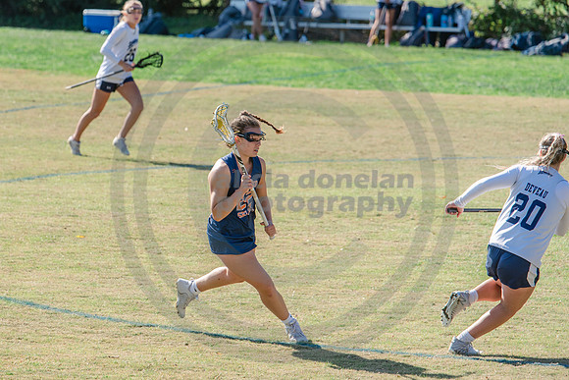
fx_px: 4070
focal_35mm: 257
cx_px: 203
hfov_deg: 8.0
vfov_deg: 5.3
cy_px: 135
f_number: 5
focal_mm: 200
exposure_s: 1/1600
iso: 250
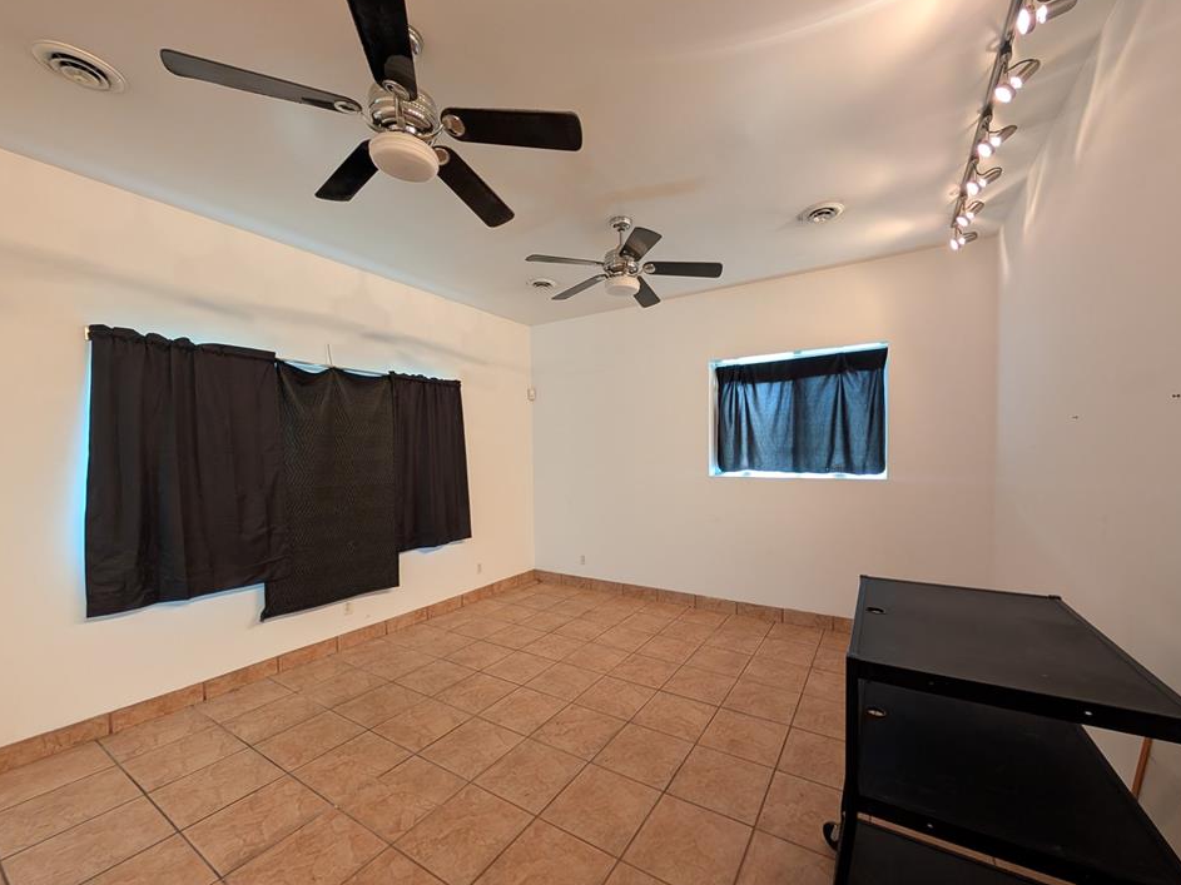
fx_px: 443
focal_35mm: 13
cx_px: 612
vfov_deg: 89.8
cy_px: 464
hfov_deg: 106.1
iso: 213
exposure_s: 1/60
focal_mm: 2.02
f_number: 1.7
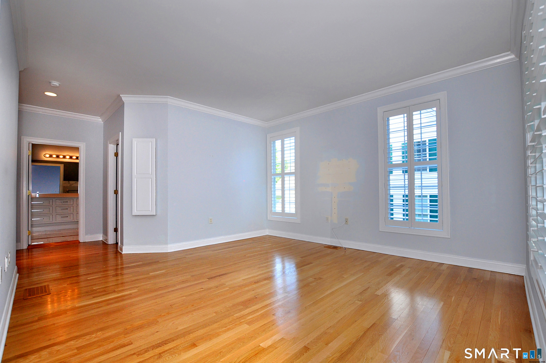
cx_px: 273
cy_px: 182
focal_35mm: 15
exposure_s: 1/100
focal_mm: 10
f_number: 5.6
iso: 320
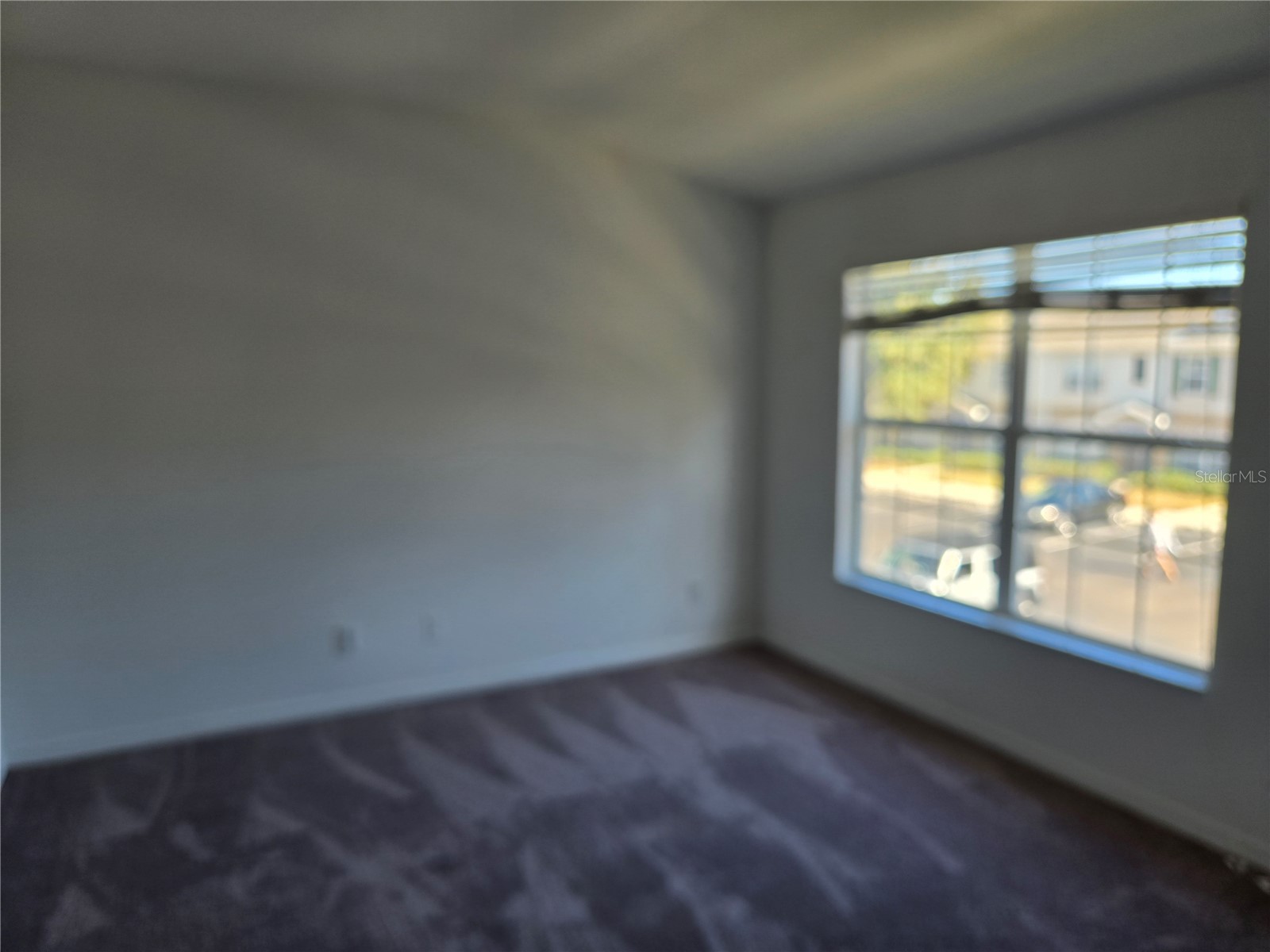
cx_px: 635
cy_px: 476
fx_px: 844
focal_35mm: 23
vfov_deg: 58.9
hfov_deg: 73.9
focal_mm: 5.4
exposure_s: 1/180
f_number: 1.8
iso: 32
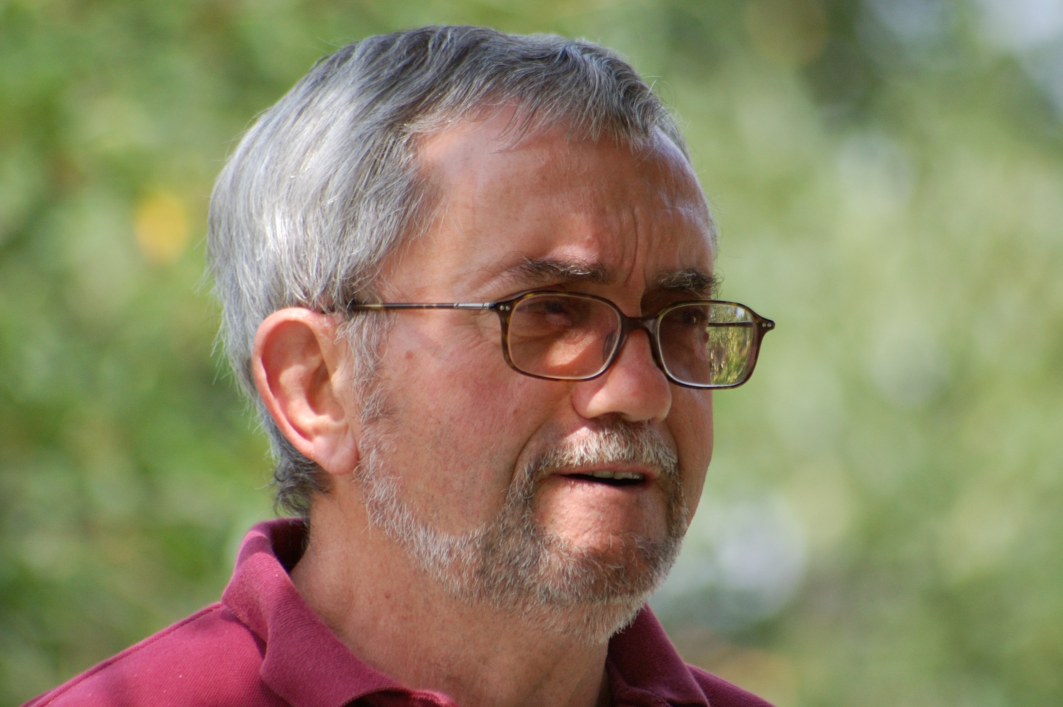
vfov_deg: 2.5
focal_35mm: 545
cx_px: 567
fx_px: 16076
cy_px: 376
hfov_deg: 3.8
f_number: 5.6
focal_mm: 300
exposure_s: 1/640
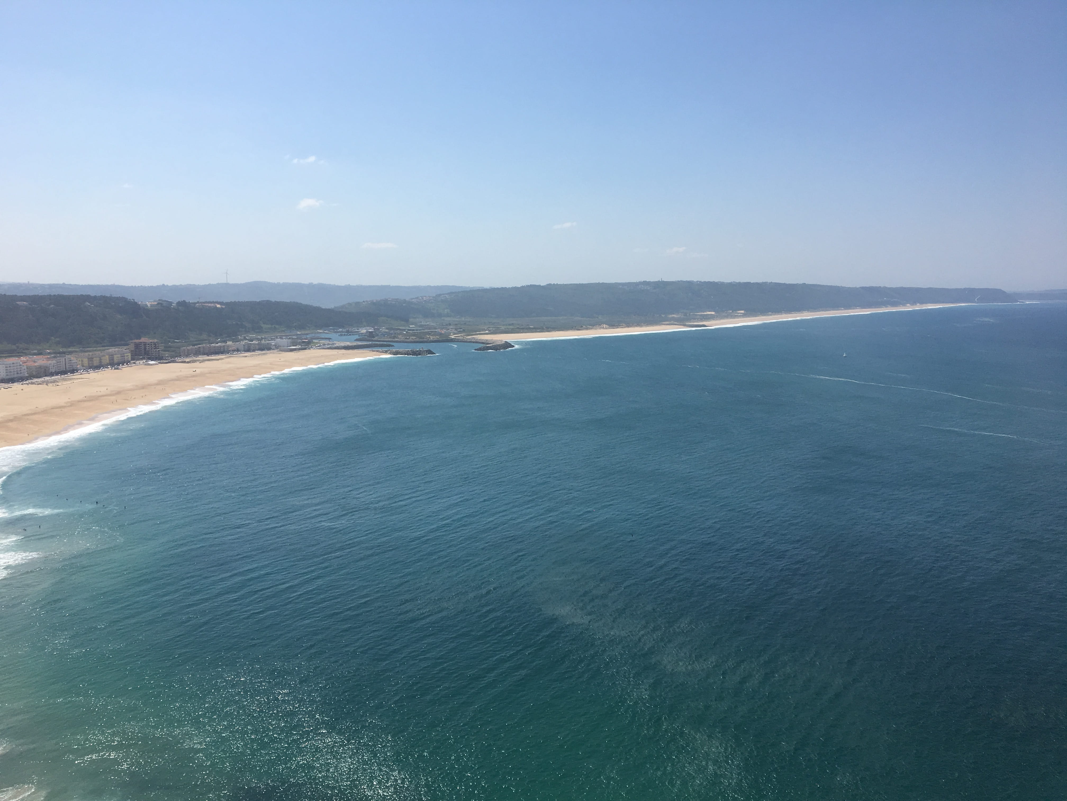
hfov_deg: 61.7
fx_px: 894
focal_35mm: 29
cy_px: 400
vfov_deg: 48.2
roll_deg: -0.6
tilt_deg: -5.3
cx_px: 534
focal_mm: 4.15
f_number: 2.2
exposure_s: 1/3344
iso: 25
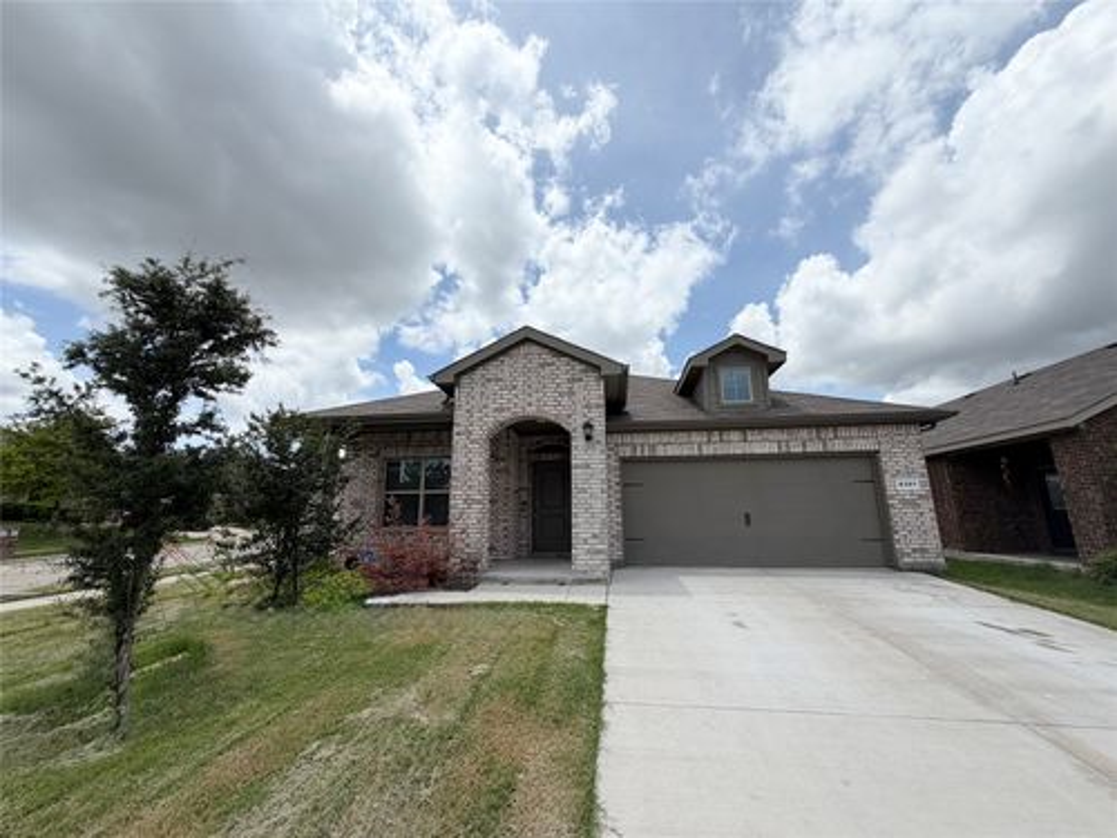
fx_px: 452
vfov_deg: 85.7
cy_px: 419
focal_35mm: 14
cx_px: 558
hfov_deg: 102.1
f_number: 2.2
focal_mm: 2.22
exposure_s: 1/1572
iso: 20
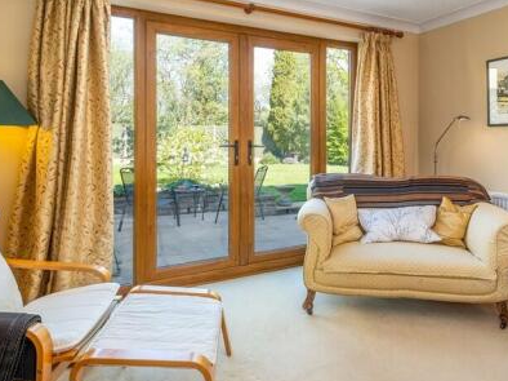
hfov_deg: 70.9
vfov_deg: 56.4
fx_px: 352
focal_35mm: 24
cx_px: 305
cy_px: 156
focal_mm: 10
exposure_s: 1/50
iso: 250
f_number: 7.1
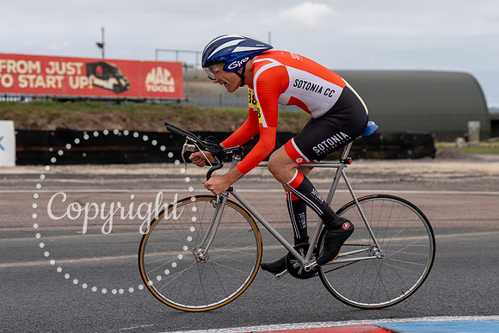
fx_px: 1313
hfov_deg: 21.5
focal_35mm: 95
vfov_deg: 14.4
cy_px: 141
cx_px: 294
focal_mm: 70
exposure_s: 1/1000
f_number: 3.5
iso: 125
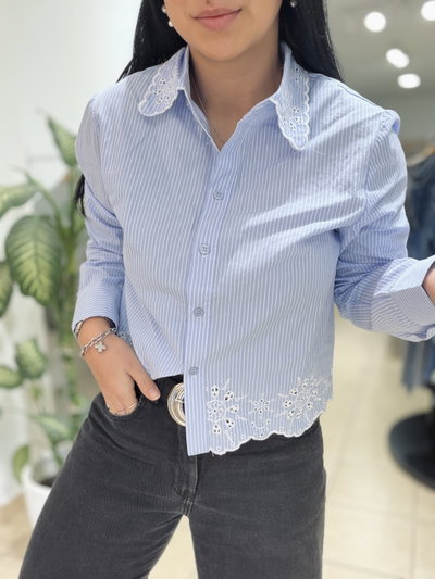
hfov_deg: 46.8
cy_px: 290
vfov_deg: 60.0
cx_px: 218
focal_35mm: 30
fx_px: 502
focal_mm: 2.71
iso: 160
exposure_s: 1/50
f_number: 1.9
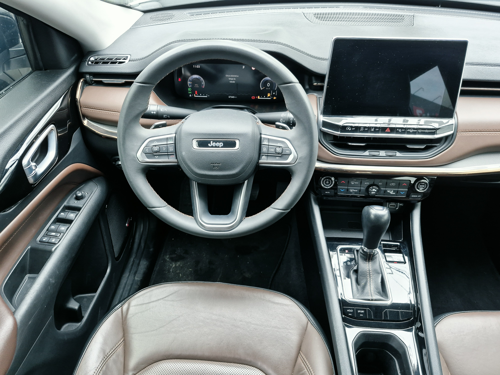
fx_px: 332
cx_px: 250
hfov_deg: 73.9
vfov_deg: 58.9
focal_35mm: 23
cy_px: 188
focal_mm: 5.4
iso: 100
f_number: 1.8
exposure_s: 1/180
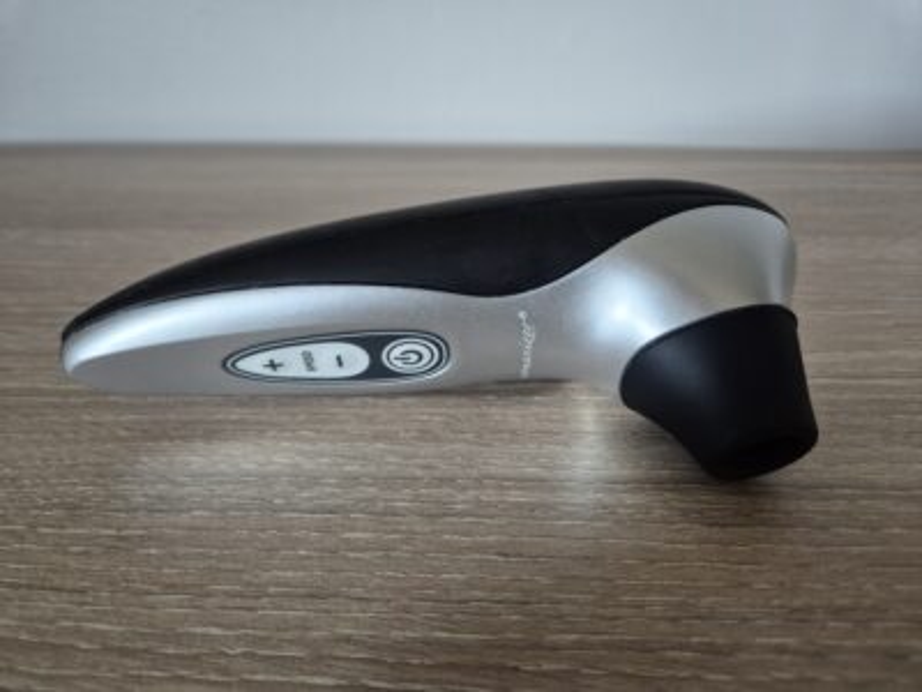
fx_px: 613
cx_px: 461
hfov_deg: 73.9
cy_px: 346
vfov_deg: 58.9
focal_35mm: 23
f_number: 1.8
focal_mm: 5.4
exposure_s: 1/100
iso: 640
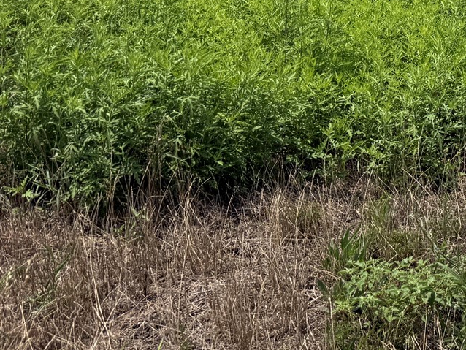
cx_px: 717
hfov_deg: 21.1
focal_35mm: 77
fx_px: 1037
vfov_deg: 18.3
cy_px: -56
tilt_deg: -7.5
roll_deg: -2.0
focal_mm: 6.76
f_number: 1.78
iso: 80
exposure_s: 1/6711
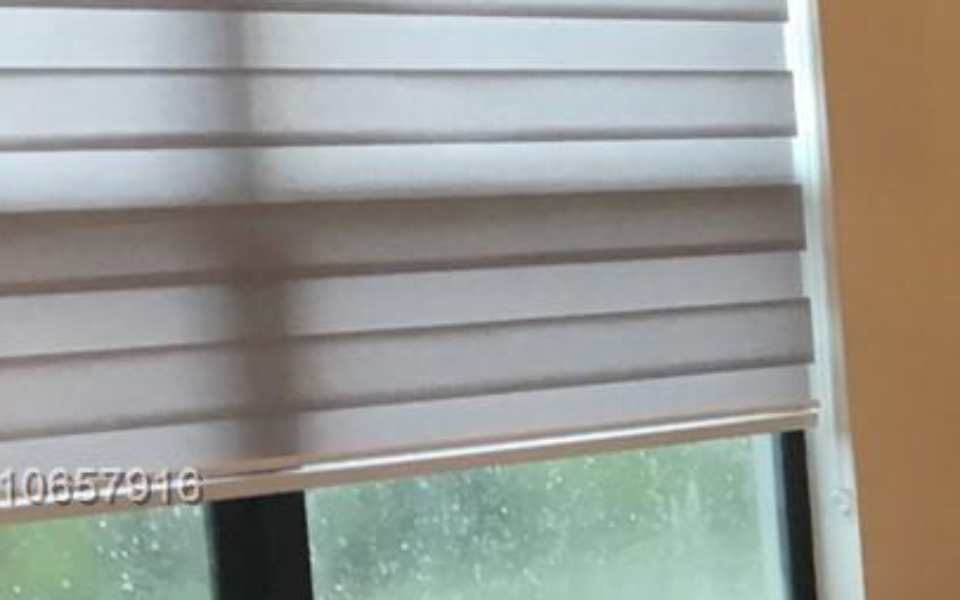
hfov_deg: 15.0
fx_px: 3167
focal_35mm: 121
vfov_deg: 10.8
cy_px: 489
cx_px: 1719
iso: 64
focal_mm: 4.15
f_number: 2.2
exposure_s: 1/30
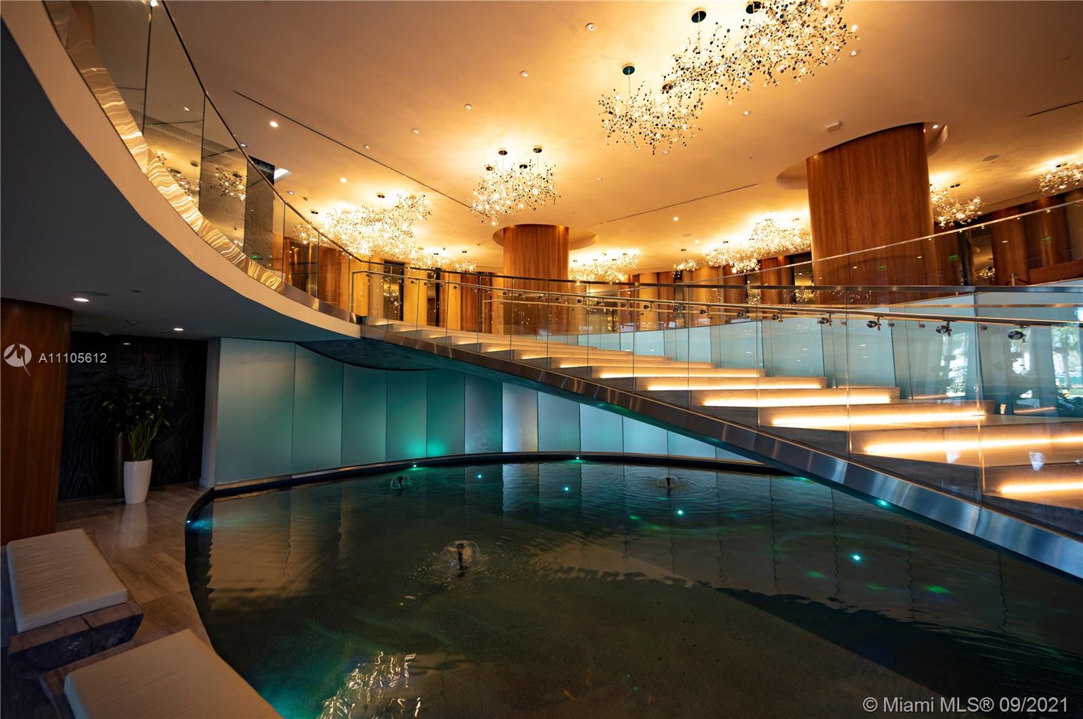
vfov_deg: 81.1
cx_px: 542
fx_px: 421
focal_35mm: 14
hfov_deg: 104.3
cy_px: 360
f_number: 4
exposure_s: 1/13
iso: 100
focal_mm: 14
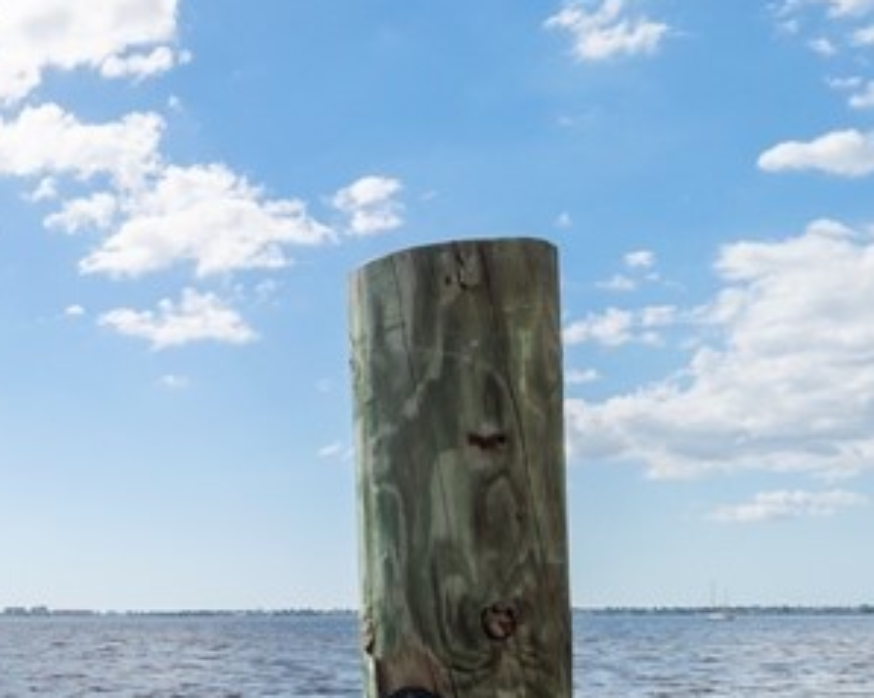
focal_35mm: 47
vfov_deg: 30.6
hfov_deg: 29.8
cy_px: 633
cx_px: -320
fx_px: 1215
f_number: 7.1
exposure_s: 1/400
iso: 200
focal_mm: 7
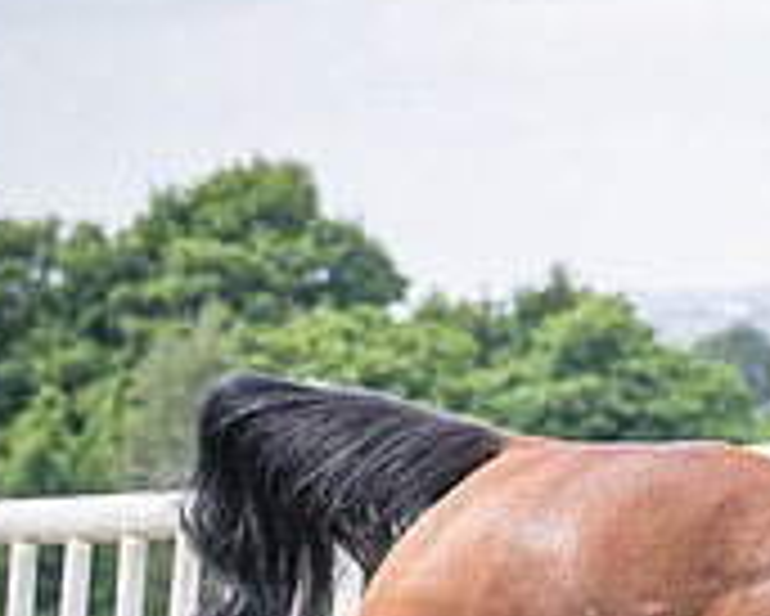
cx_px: 776
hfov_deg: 4.4
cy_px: 549
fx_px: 10010
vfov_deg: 3.5
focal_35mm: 439
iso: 400
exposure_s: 1/2000
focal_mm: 70
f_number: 4
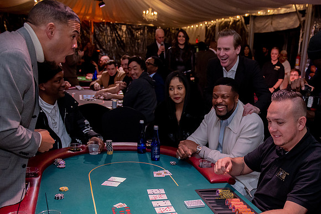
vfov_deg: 32.5
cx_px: 217
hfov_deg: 46.8
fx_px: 363
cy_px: 149
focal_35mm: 41
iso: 3200
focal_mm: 27
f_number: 3.2
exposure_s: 1/1250
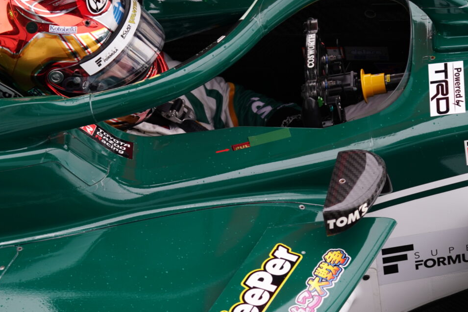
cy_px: 127
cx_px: 220
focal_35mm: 343
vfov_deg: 4.0
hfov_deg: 6.0
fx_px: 4462
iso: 400
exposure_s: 1/30
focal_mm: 280
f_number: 9
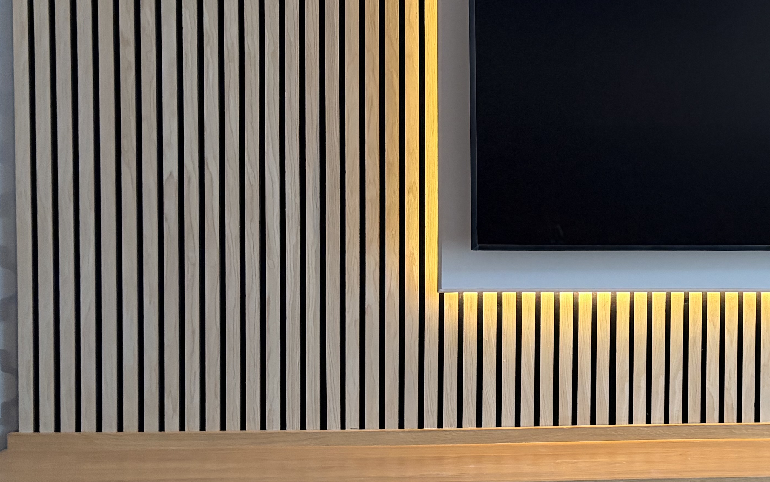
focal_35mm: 56
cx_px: 727
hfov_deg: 33.8
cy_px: 213
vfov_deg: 23.1
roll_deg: -0.6
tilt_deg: -2.6
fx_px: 1175
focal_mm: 5.96
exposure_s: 1/60
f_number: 1.6
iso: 400
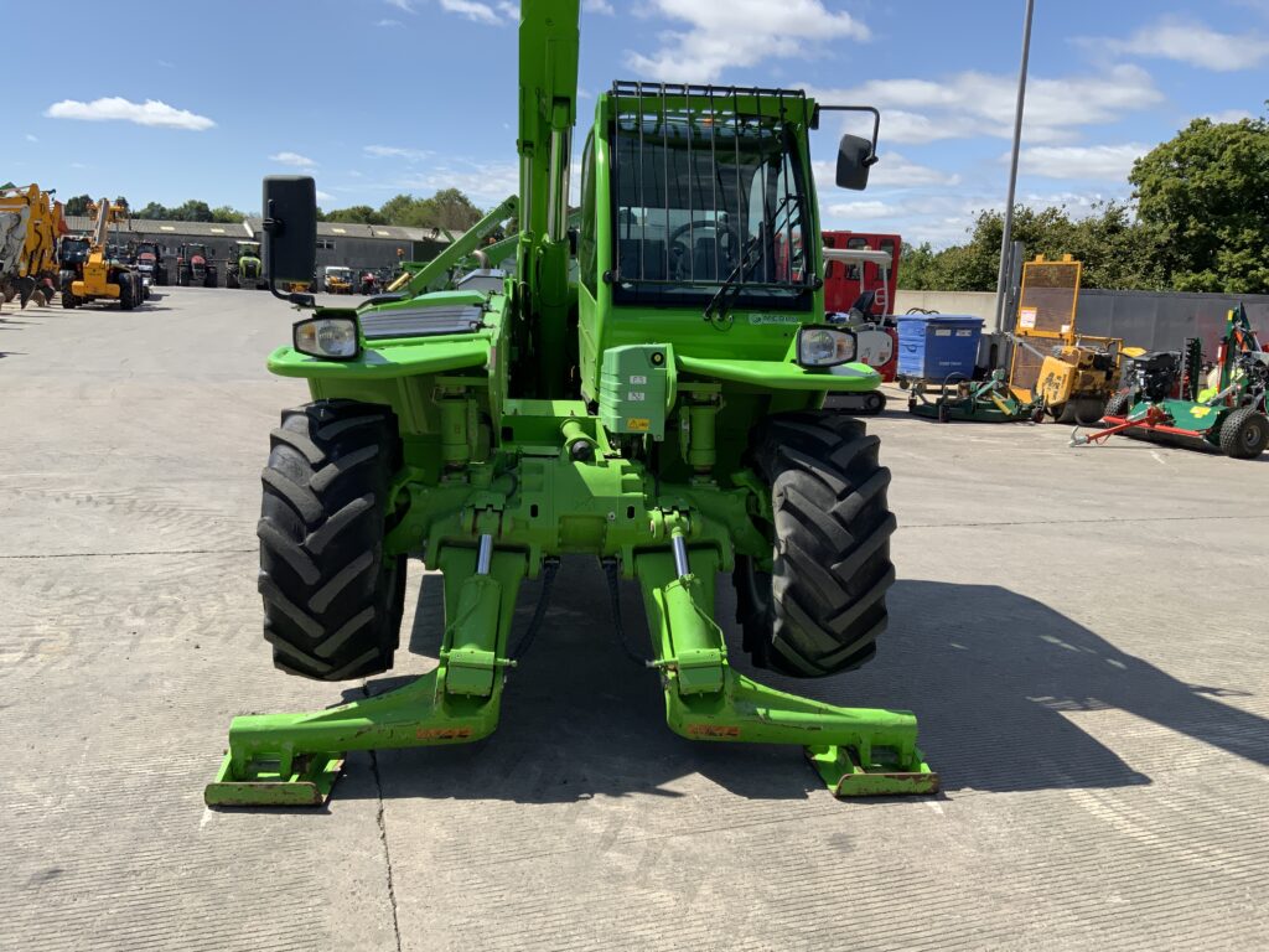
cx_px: 634
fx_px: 1063
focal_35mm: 29
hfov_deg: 61.7
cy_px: 476
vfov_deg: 48.2
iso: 16
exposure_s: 1/1577
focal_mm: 3
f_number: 1.8
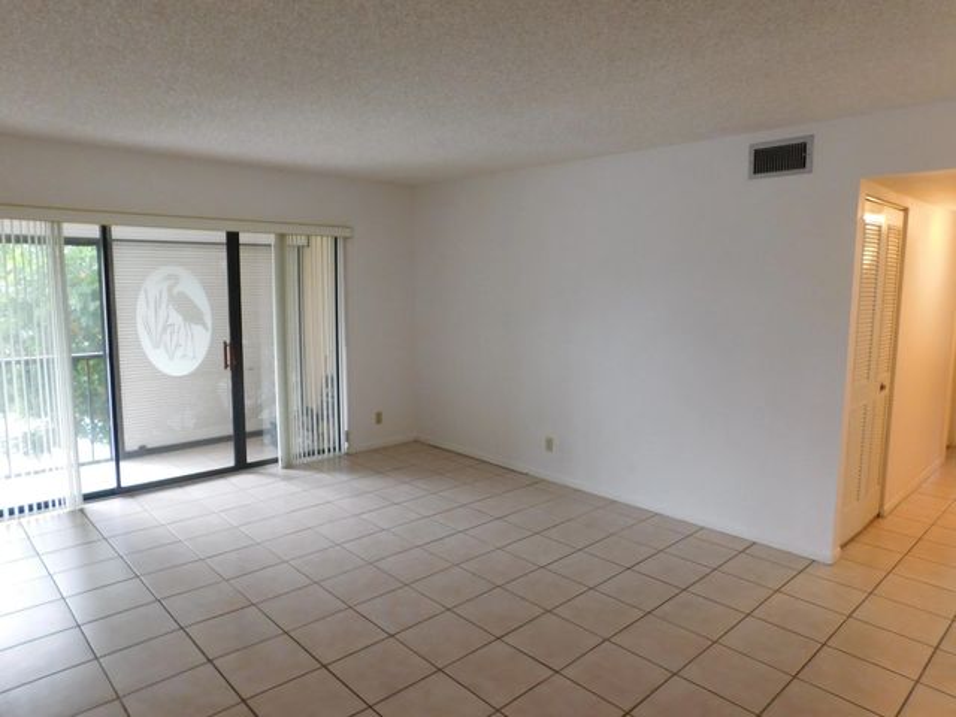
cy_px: 358
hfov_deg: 73.9
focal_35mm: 23
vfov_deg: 58.9
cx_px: 478
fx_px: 635
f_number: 3
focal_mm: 4
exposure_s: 1/30
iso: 250
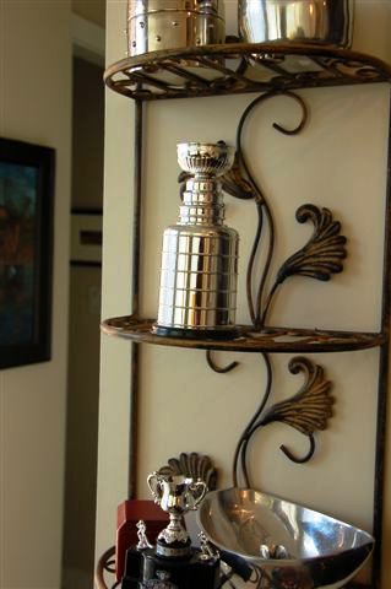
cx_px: 196
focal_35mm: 48
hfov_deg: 28.0
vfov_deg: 41.2
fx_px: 784
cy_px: 294
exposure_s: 1/20
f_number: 8
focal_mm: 32
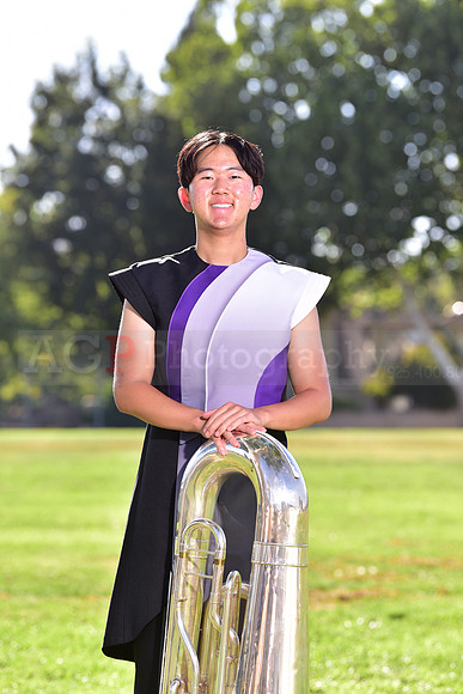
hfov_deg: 9.2
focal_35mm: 150
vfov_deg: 13.7
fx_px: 2892
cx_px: 232
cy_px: 347
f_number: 4.5
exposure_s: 1/250
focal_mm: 150
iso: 100
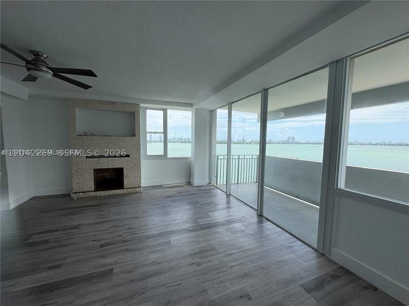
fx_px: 165
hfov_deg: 102.1
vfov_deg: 85.7
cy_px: 153
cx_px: 204
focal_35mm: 14
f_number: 2.2
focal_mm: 2.22
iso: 50
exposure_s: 1/1346
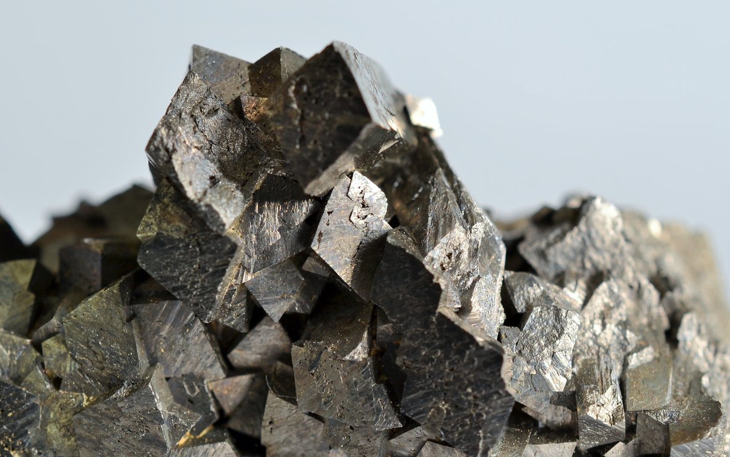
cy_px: 196
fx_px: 1651
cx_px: 326
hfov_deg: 24.9
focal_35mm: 83
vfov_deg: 15.7
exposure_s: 1/1.6
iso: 100
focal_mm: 40
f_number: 10
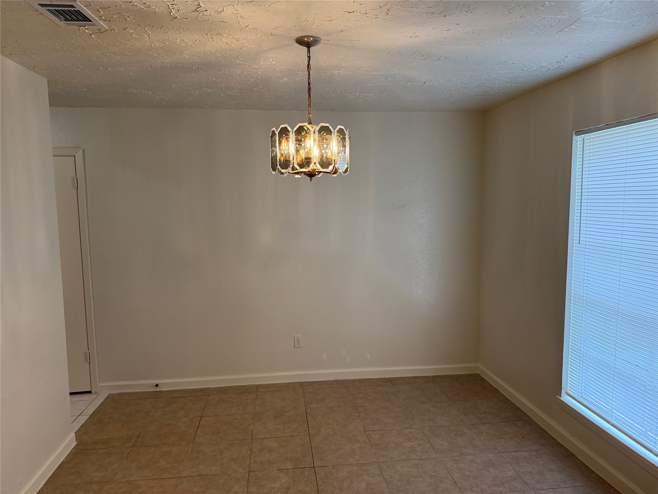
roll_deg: +0.6
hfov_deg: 71.6
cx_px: 329
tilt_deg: -4.7
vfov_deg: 56.8
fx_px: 456
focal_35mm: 24
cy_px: 247
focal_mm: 6.76
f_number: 1.78
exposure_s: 1/189
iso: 200
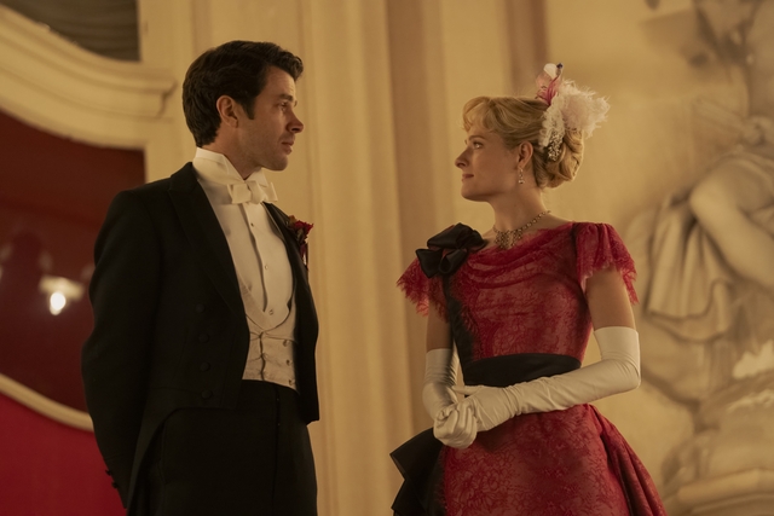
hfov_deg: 10.4
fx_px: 4258
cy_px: 258
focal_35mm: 198
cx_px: 387
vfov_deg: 6.9
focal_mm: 198
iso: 6400
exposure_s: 1/100
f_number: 4
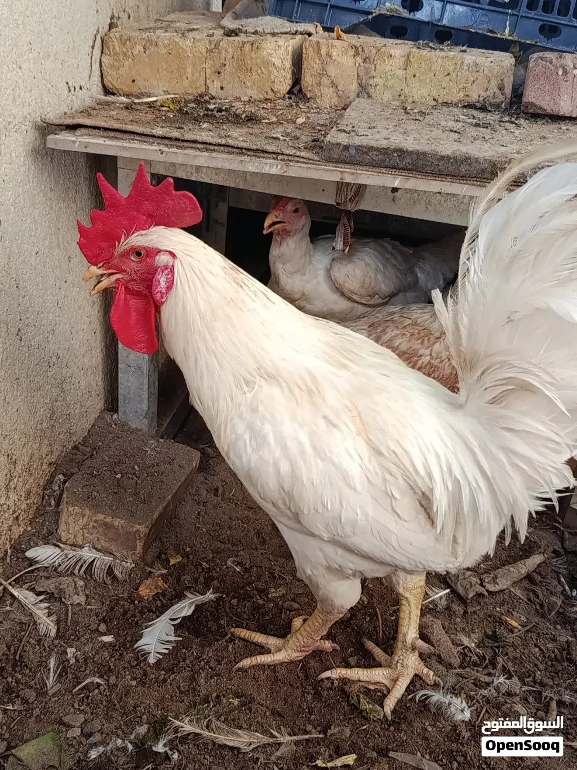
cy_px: 385
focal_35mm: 43
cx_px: 288
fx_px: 956
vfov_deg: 43.8
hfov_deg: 33.6
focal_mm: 5.24
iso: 934
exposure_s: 1/100
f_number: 1.7
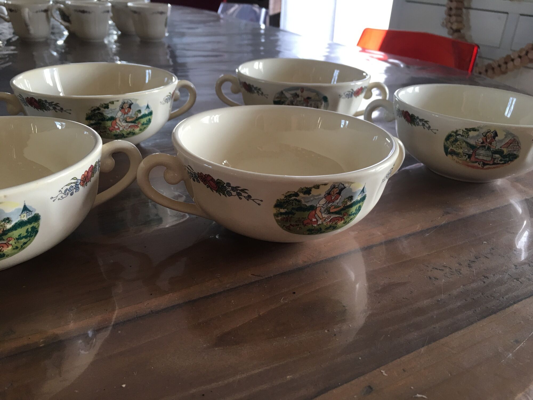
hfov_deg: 61.7
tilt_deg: -25.9
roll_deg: -3.6
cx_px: 266
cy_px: 200
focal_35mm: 29
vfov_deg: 48.2
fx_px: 447
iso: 32
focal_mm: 4.15
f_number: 2.2
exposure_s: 1/17
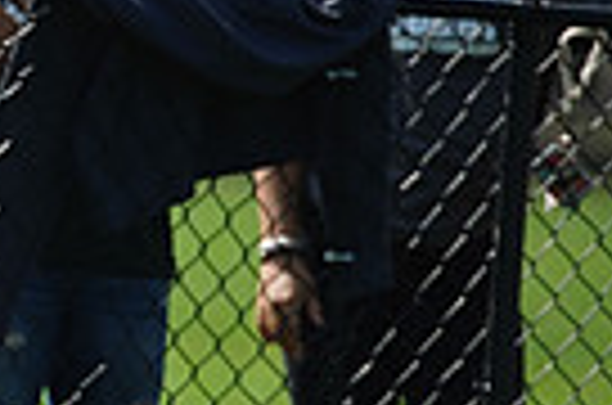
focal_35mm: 1283
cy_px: 70
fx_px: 21760
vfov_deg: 1.1
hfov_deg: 1.6
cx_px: -531
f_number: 2.8
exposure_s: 1/4000
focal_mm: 300
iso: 400
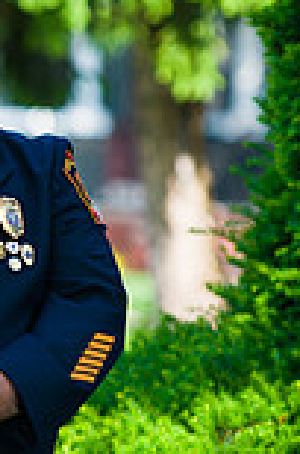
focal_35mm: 509
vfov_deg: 4.1
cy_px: 218
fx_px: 6391
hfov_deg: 2.7
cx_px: -306
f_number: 3.2
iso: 200
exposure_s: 1/1000
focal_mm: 135
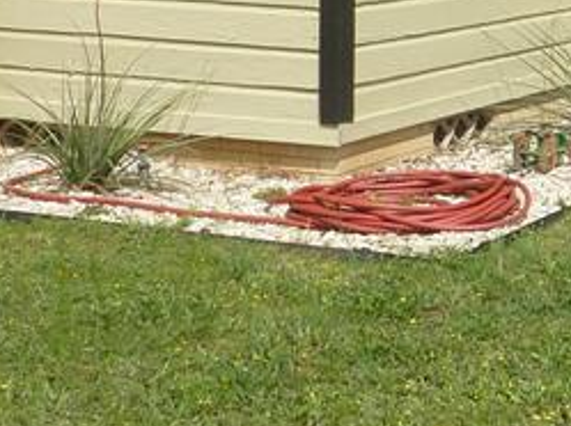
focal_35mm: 103
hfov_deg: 17.6
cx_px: 800
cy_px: -50
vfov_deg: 14.0
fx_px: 1697
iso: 80
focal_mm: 4.1
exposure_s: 1/500
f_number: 4.5
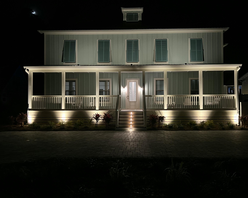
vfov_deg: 51.5
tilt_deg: +0.4
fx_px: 206
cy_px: 98
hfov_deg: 62.2
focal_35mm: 28
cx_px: 131
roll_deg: +0.8
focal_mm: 5.7
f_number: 1.5
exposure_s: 1/39
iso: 640
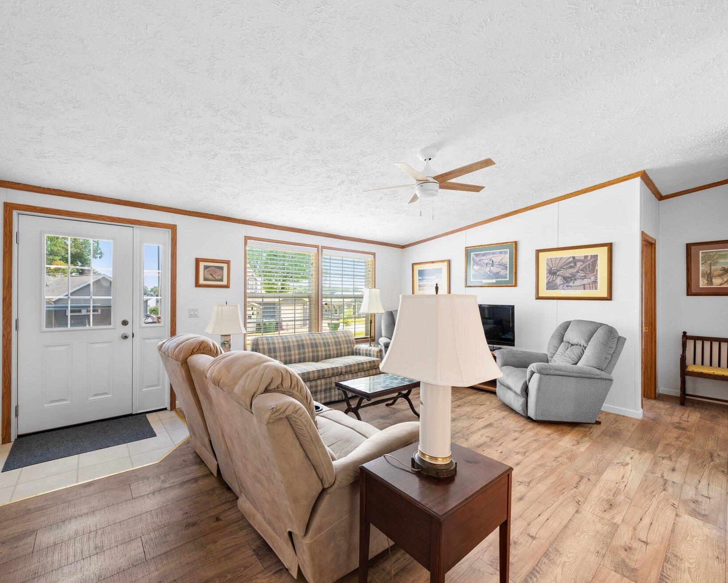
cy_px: 293
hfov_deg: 100.1
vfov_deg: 88.0
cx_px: 316
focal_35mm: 14
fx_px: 302
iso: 400
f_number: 8
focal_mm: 12
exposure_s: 1/1.67
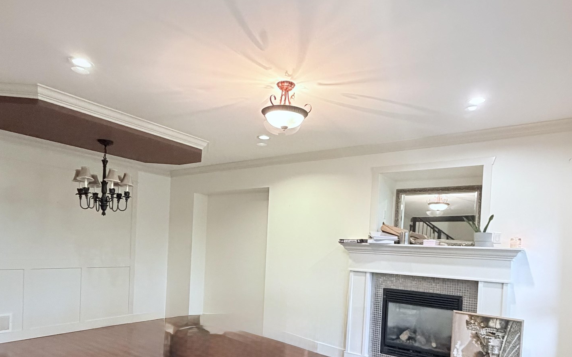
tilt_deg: -1.7
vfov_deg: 49.5
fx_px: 374
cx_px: 293
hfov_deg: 74.8
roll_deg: -2.7
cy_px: 256
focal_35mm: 24
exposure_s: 1/60
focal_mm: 2.22
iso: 640
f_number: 2.2
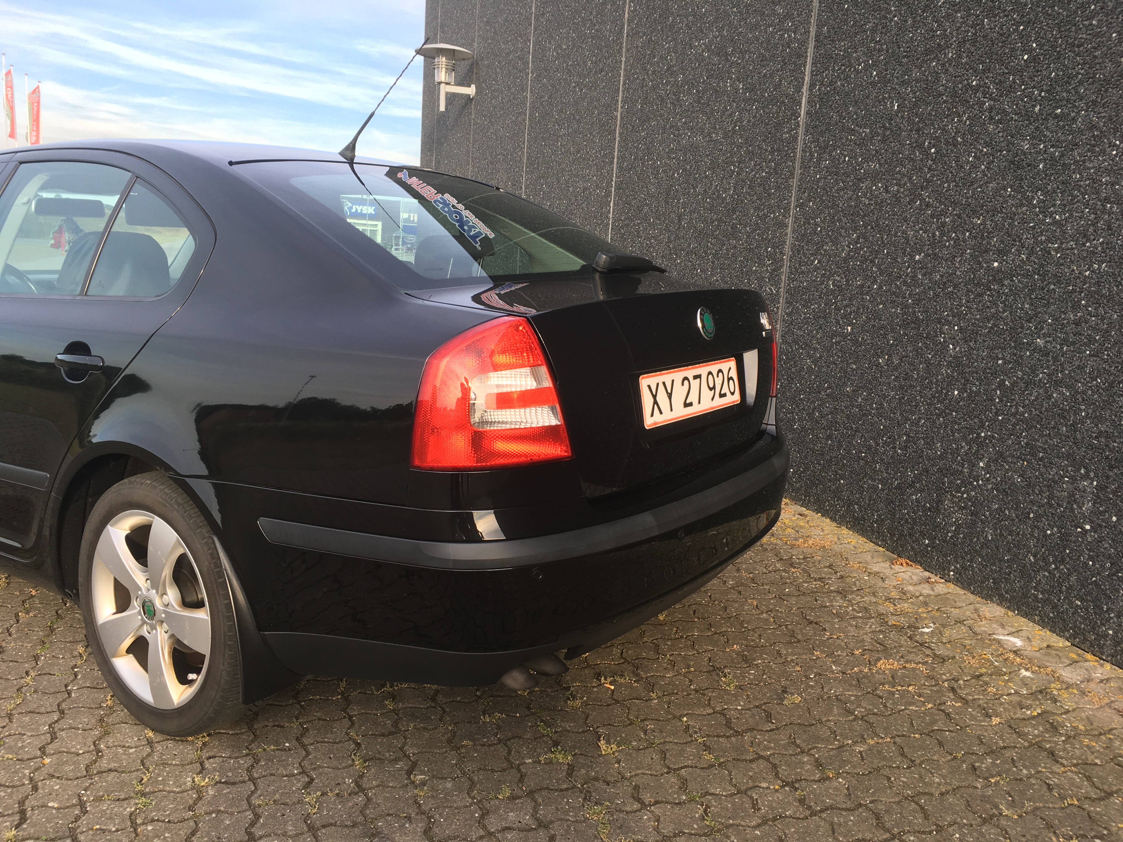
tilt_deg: -10.3
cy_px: 421
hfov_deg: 61.7
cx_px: 562
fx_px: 941
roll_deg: -1.6
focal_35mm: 29
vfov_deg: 48.2
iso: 25
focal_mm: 4.15
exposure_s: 1/162
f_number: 2.2
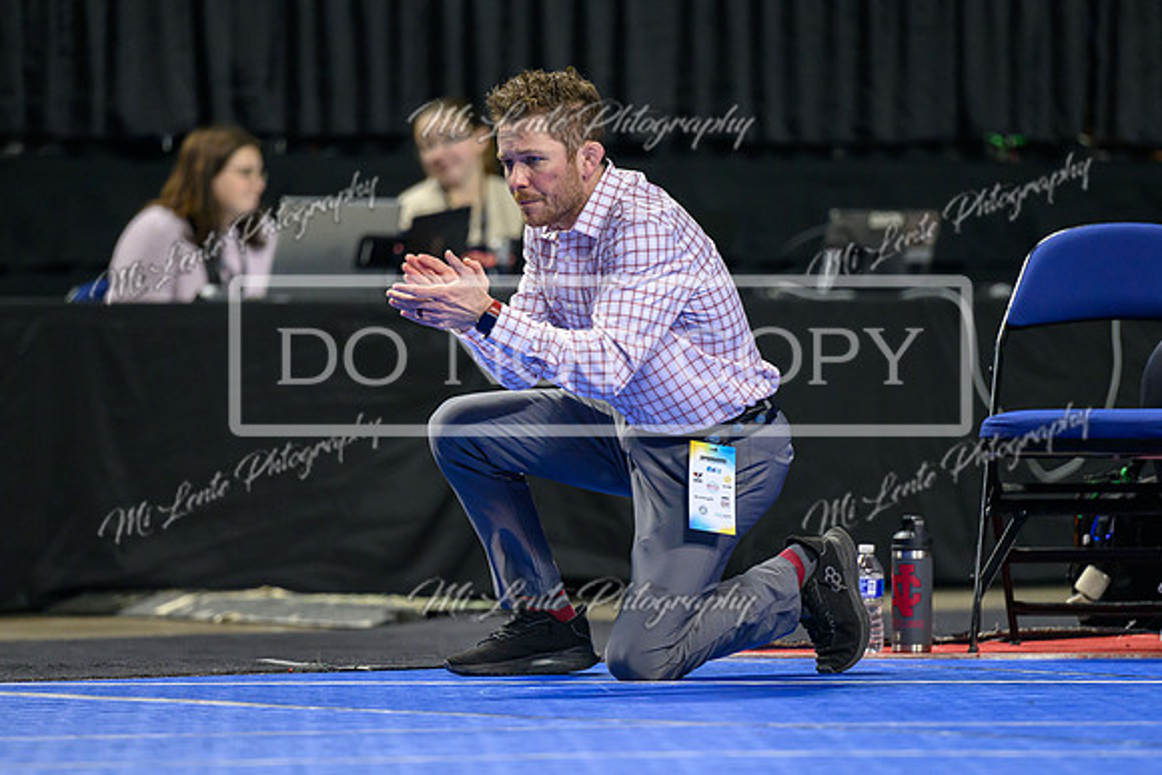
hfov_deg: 7.4
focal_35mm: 279
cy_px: 469
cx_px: 581
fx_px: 9001
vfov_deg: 4.9
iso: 2500
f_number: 2.8
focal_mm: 200
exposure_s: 1/800
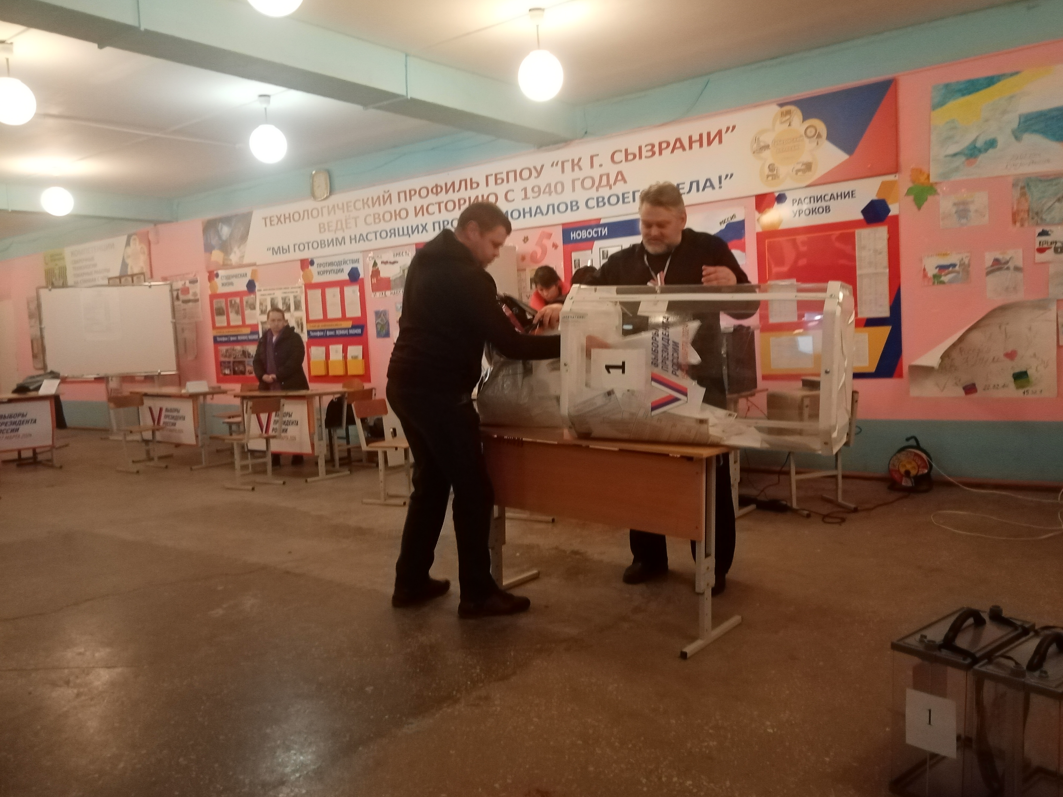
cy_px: 401
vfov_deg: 51.3
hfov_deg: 65.3
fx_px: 829
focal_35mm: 27
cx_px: 551
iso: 947
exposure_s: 1/20
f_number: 1.8
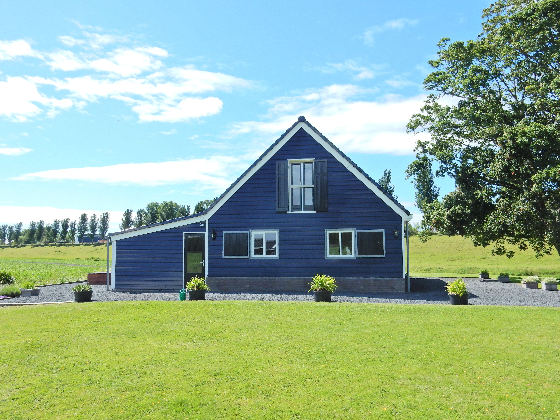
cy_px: 210
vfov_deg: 46.8
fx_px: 485
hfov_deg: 60.0
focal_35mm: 30
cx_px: 280
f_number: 4
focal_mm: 5.4
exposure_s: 1/1000
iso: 125
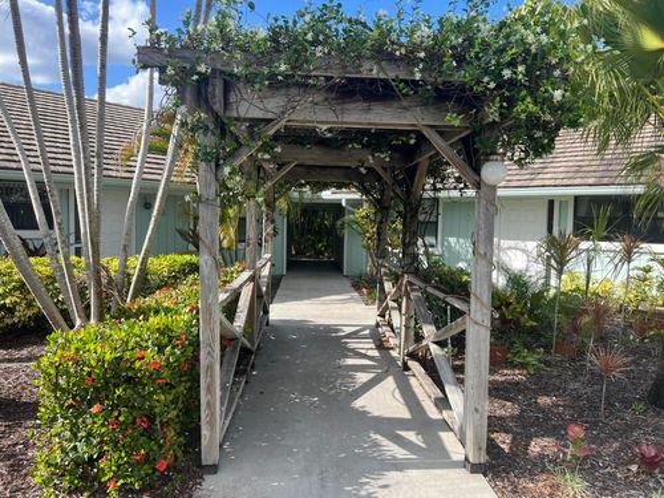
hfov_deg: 67.3
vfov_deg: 53.1
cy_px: 249
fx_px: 499
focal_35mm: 26
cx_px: 332
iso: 50
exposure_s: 1/1597
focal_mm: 5.7
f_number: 1.5
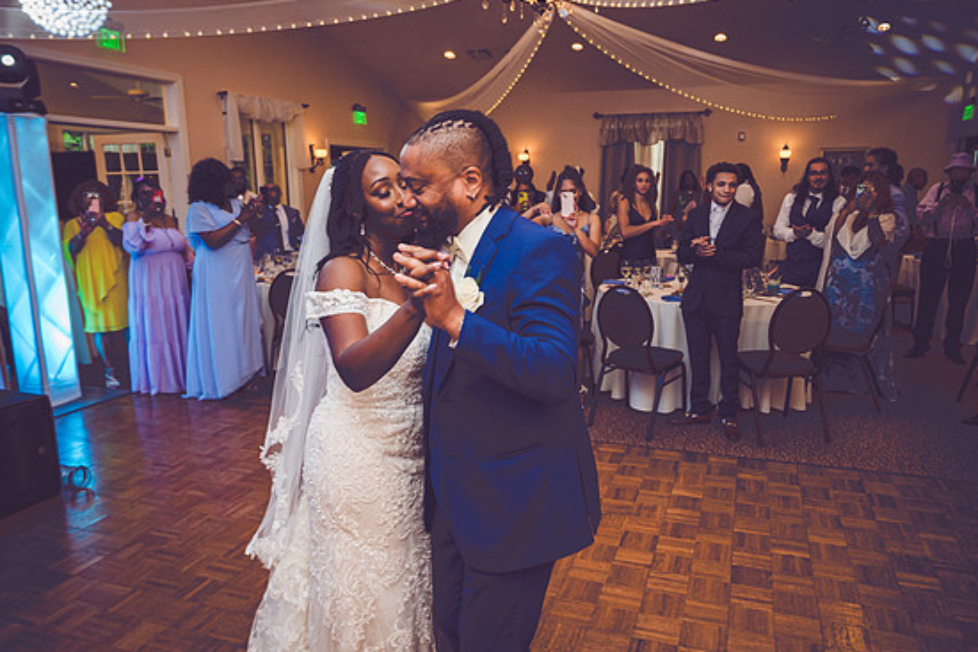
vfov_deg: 48.0
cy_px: 325
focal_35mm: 27
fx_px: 734
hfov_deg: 67.4
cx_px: 503
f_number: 4.5
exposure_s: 1/100
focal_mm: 24
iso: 2000
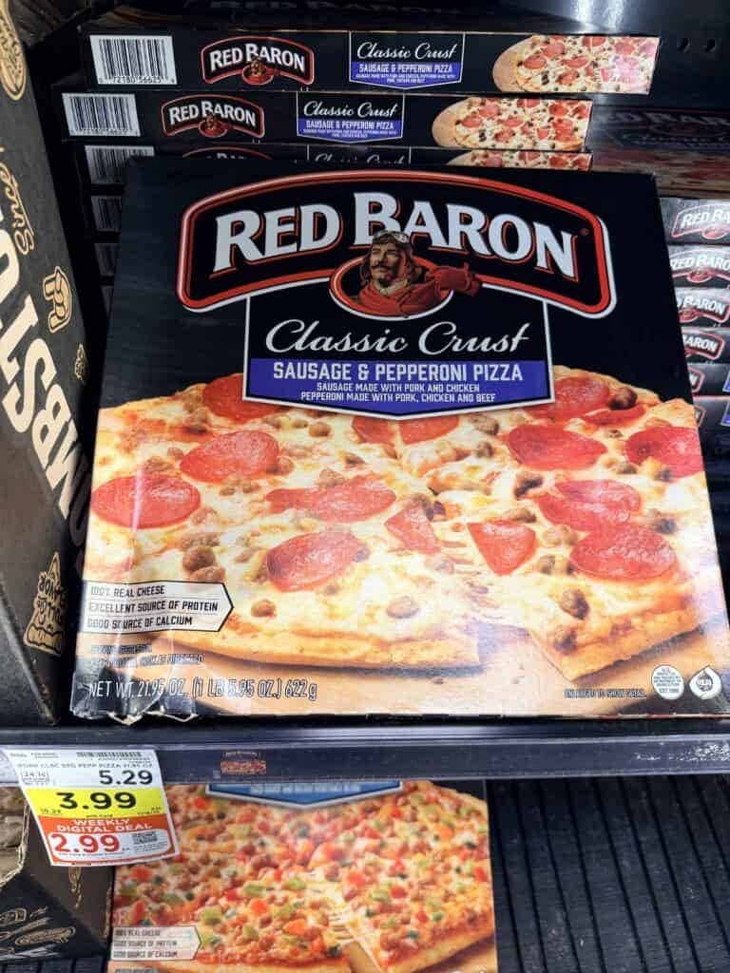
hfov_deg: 56.8
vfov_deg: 71.6
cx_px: 365
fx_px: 675
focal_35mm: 24
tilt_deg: -40.0
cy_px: 486
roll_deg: -2.8
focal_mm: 6.76
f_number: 1.78
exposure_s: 1/120
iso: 125
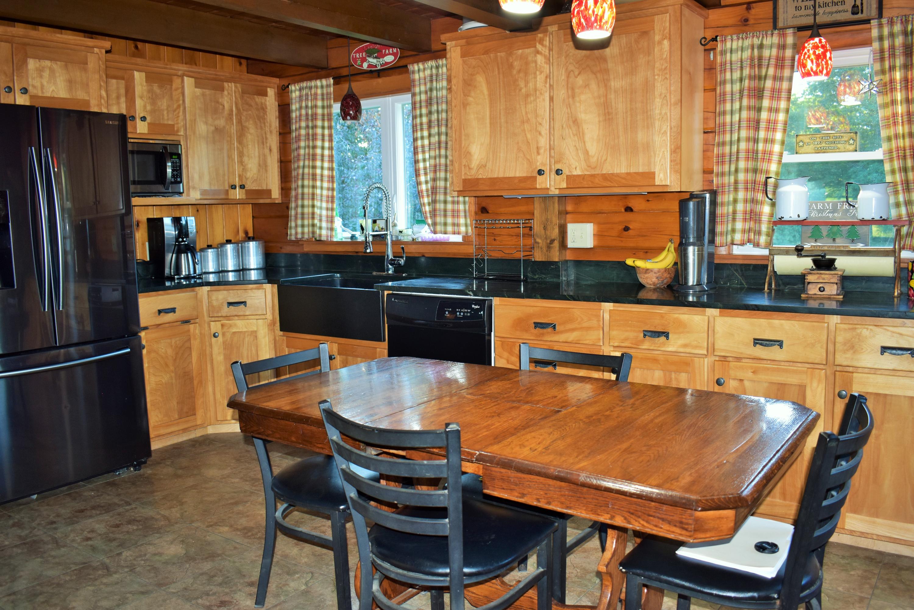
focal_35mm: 30
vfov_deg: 43.6
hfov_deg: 61.9
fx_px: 762
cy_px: 305
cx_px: 457
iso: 400
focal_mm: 20
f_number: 3.5
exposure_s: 1/30
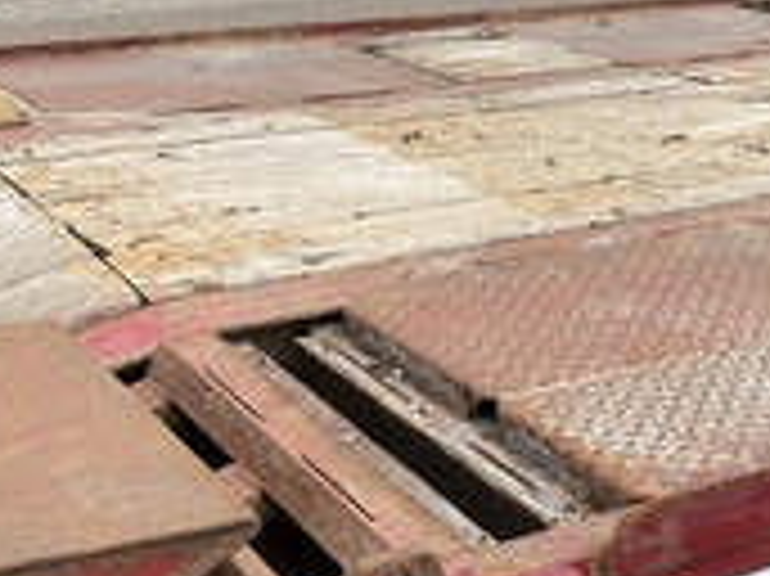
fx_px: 1512
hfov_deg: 28.1
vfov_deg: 21.5
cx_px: 590
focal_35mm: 68
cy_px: 374
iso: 25
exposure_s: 1/997
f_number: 1.8
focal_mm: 3
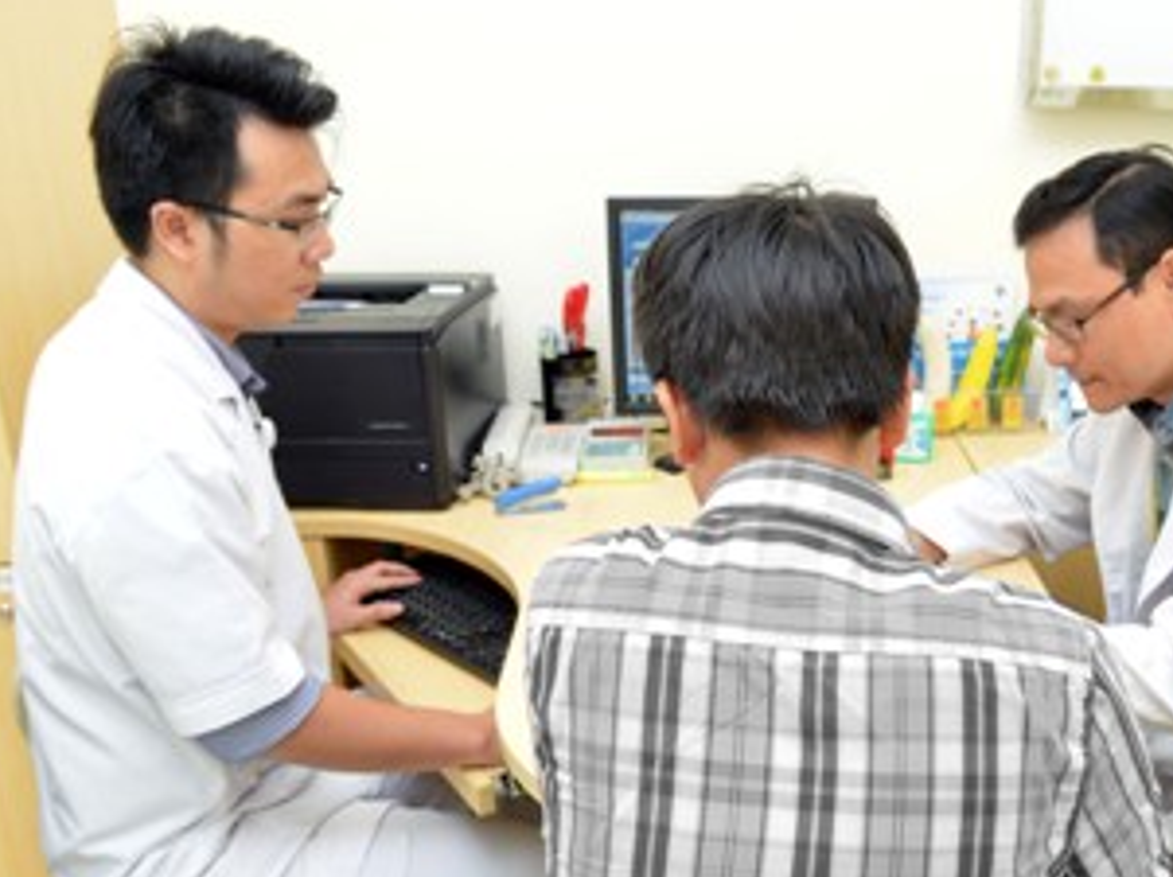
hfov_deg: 30.0
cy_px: 569
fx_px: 2166
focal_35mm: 64
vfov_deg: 22.8
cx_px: 834
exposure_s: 1/25
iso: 400
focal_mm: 40
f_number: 5.6
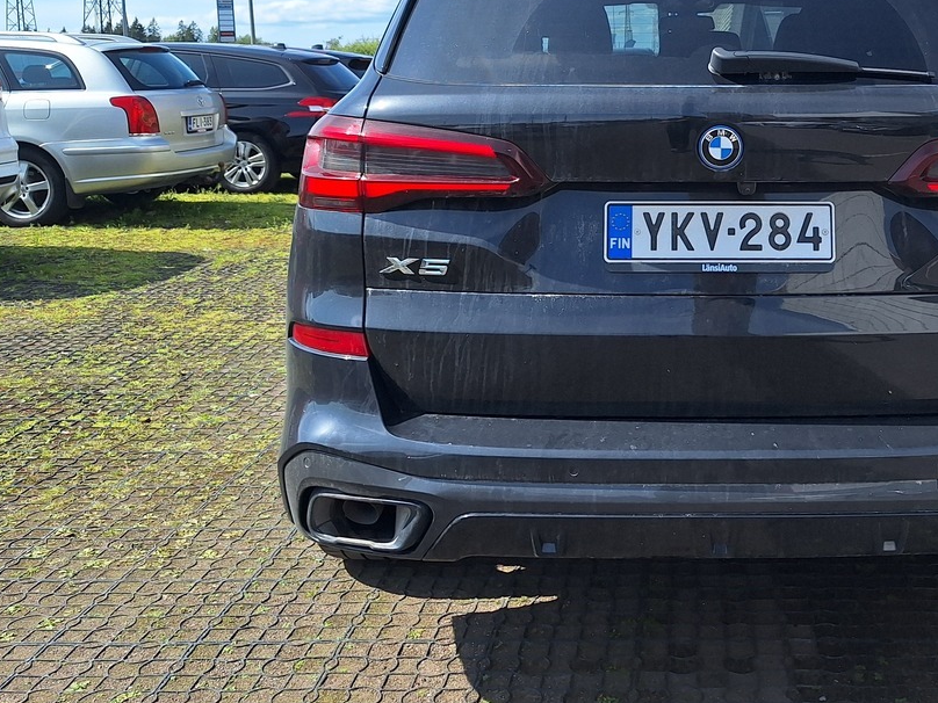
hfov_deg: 44.4
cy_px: 201
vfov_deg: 34.6
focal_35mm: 41
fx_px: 1111
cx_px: 690
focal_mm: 5.54
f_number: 1.8
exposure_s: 1/2571
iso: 40
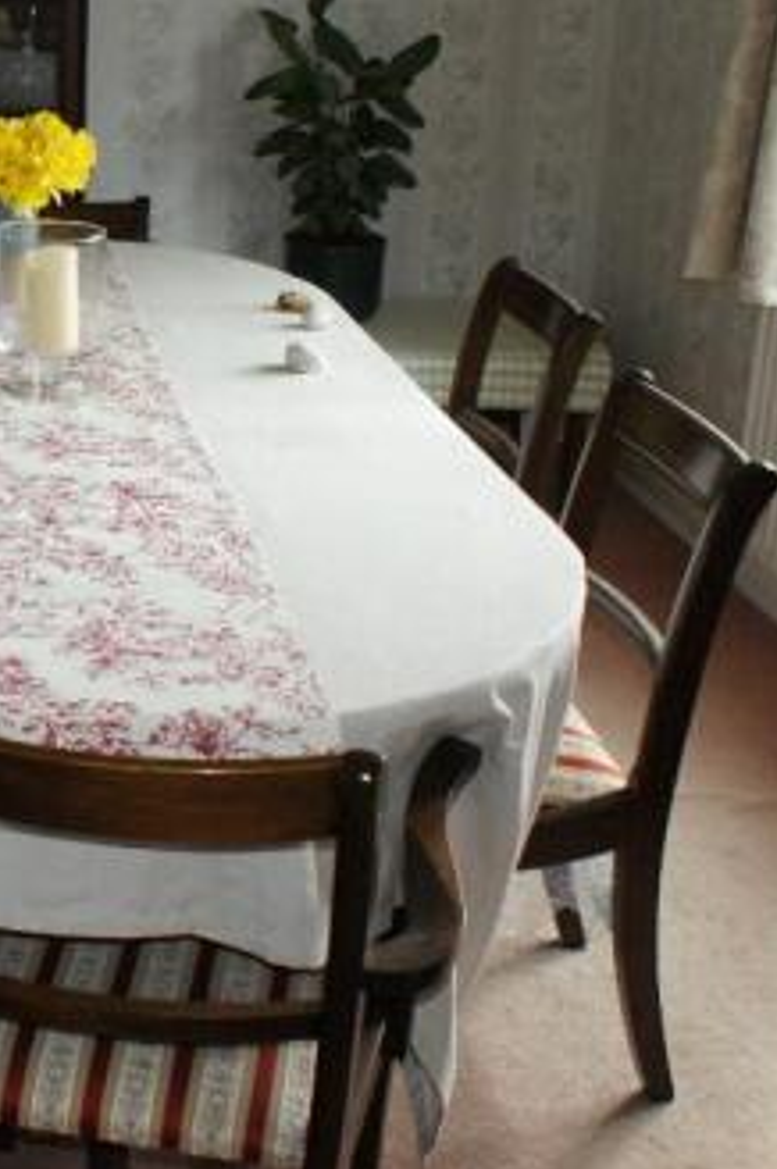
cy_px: 478
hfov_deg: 23.9
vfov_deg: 36.8
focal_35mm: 54
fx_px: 1752
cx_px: -7
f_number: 5.6
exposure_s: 1/100
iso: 640
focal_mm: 18
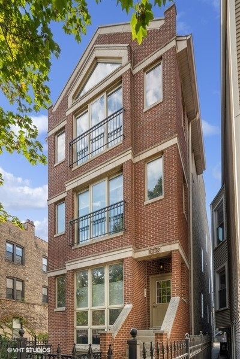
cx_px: 120
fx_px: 170
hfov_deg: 70.4
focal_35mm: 17
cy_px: 180
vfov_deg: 93.3
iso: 320
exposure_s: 1/160
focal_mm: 17
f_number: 7.1
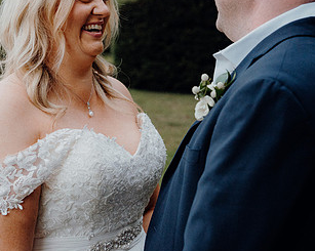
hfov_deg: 26.8
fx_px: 661
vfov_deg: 21.4
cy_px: 78
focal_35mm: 71
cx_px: 158
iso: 2500
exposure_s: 1/160
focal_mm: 40
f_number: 3.5
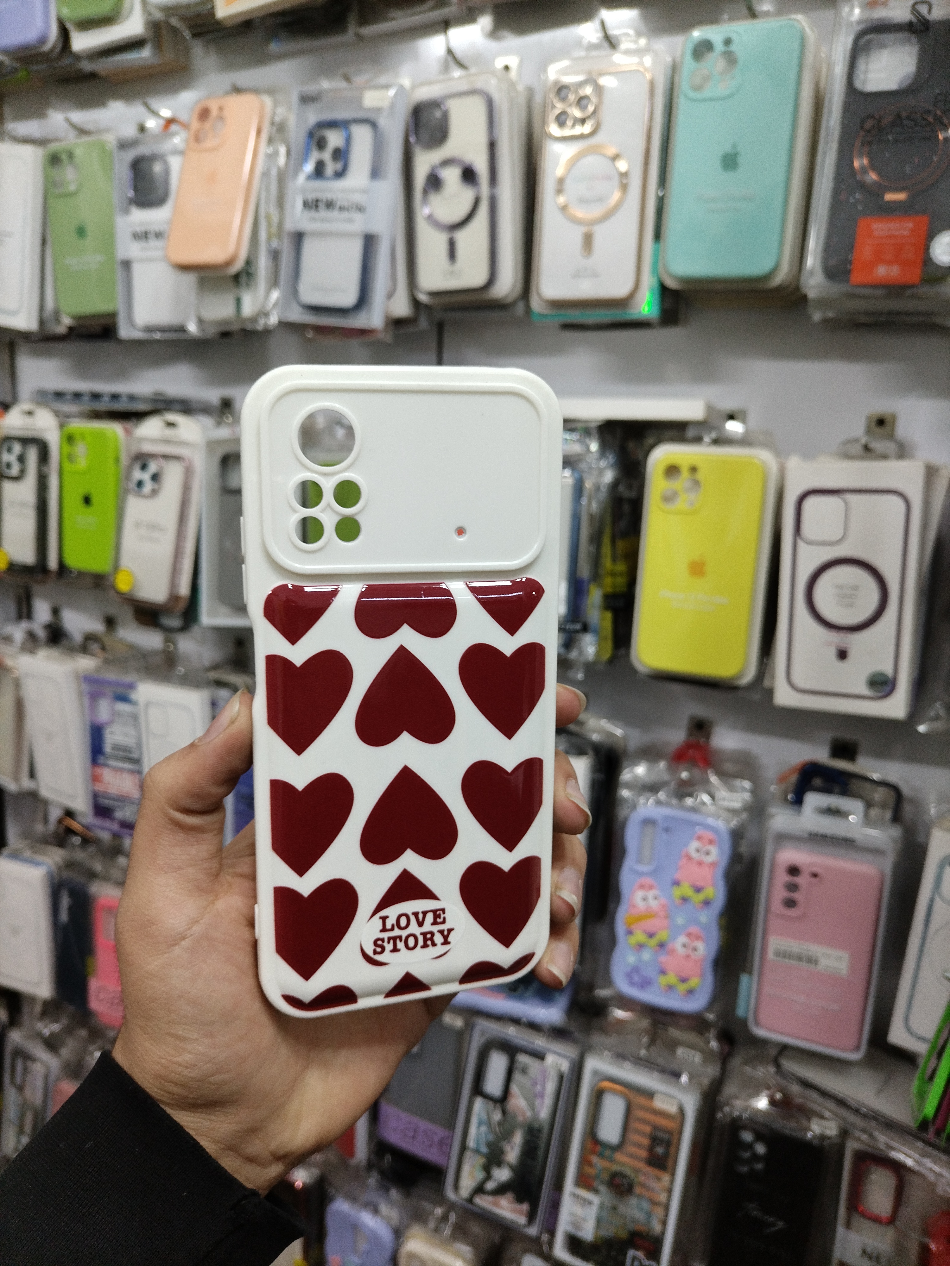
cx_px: 475
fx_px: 951
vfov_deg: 67.3
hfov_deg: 53.1
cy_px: 633
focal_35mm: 26
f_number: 1.8
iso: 200
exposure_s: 1/50
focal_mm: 4.7
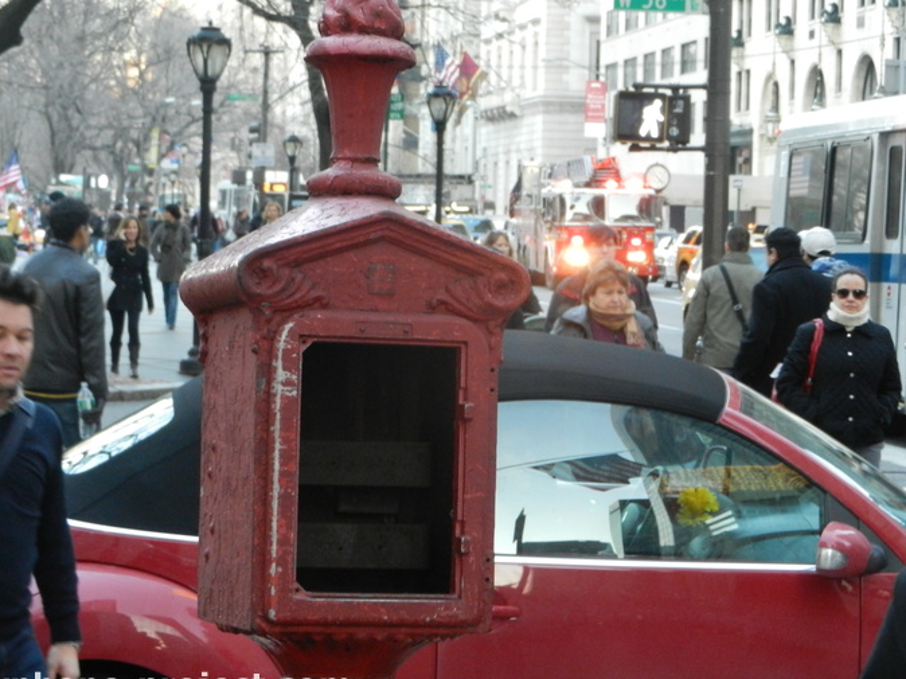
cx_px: 480
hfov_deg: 18.4
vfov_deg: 13.8
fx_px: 2799
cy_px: 304
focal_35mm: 107
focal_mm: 16.3
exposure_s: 1/60
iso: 640
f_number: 4.9
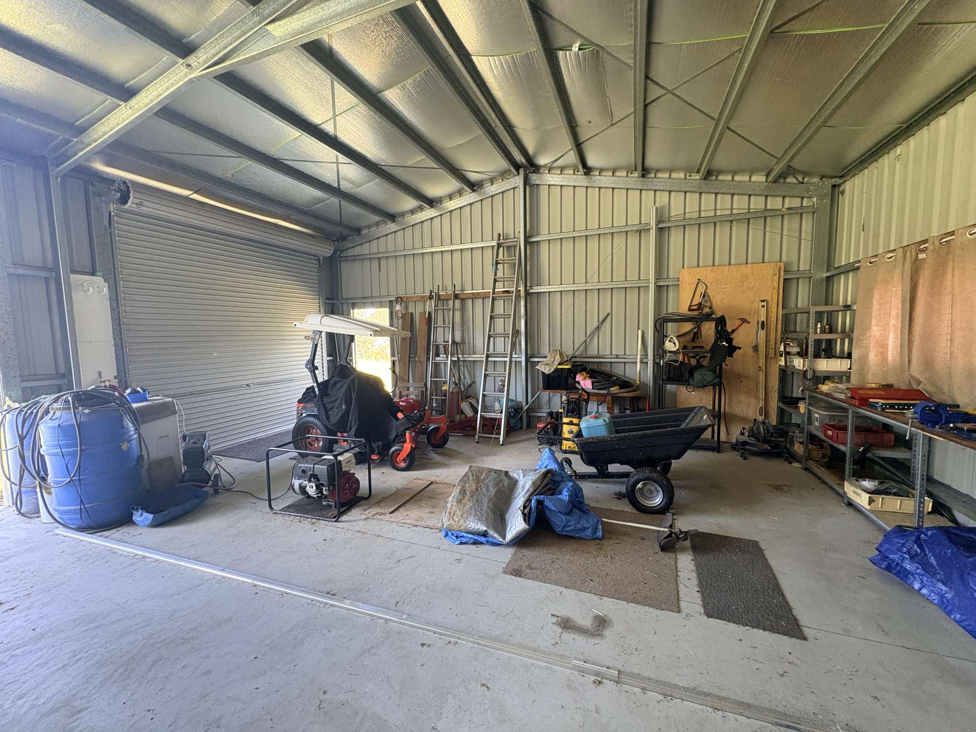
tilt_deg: -4.7
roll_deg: +1.1
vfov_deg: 85.7
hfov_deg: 102.1
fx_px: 395
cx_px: 488
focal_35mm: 14
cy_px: 366
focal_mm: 2.22
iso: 250
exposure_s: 1/68
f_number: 2.2
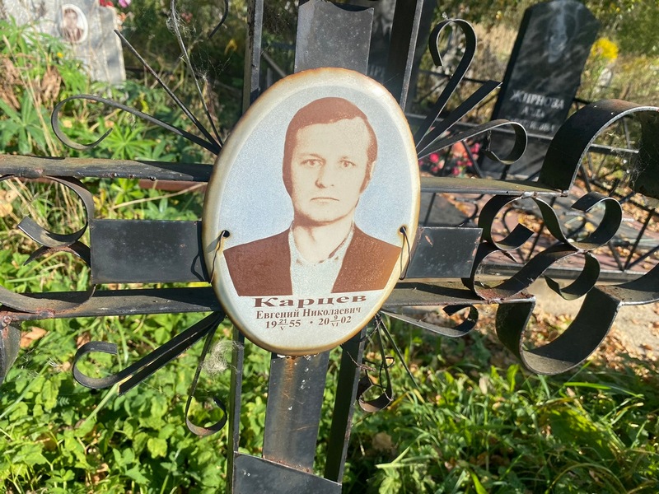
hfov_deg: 67.3
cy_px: 247
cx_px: 330
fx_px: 495
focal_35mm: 26
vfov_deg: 53.1
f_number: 1.8
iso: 32
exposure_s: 1/1838
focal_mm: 4.25
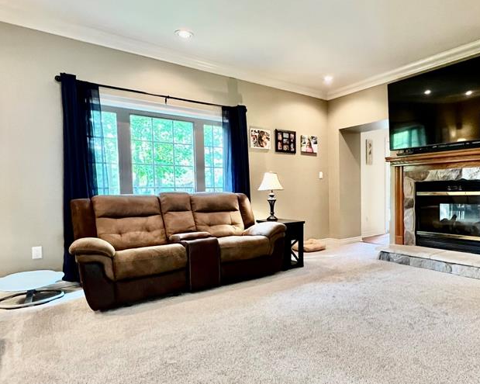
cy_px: 209
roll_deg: +0.2
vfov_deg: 65.4
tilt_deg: -4.3
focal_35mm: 21
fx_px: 298
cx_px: 309
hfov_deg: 75.8
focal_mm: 1.57
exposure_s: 1/60
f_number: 1.8
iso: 500
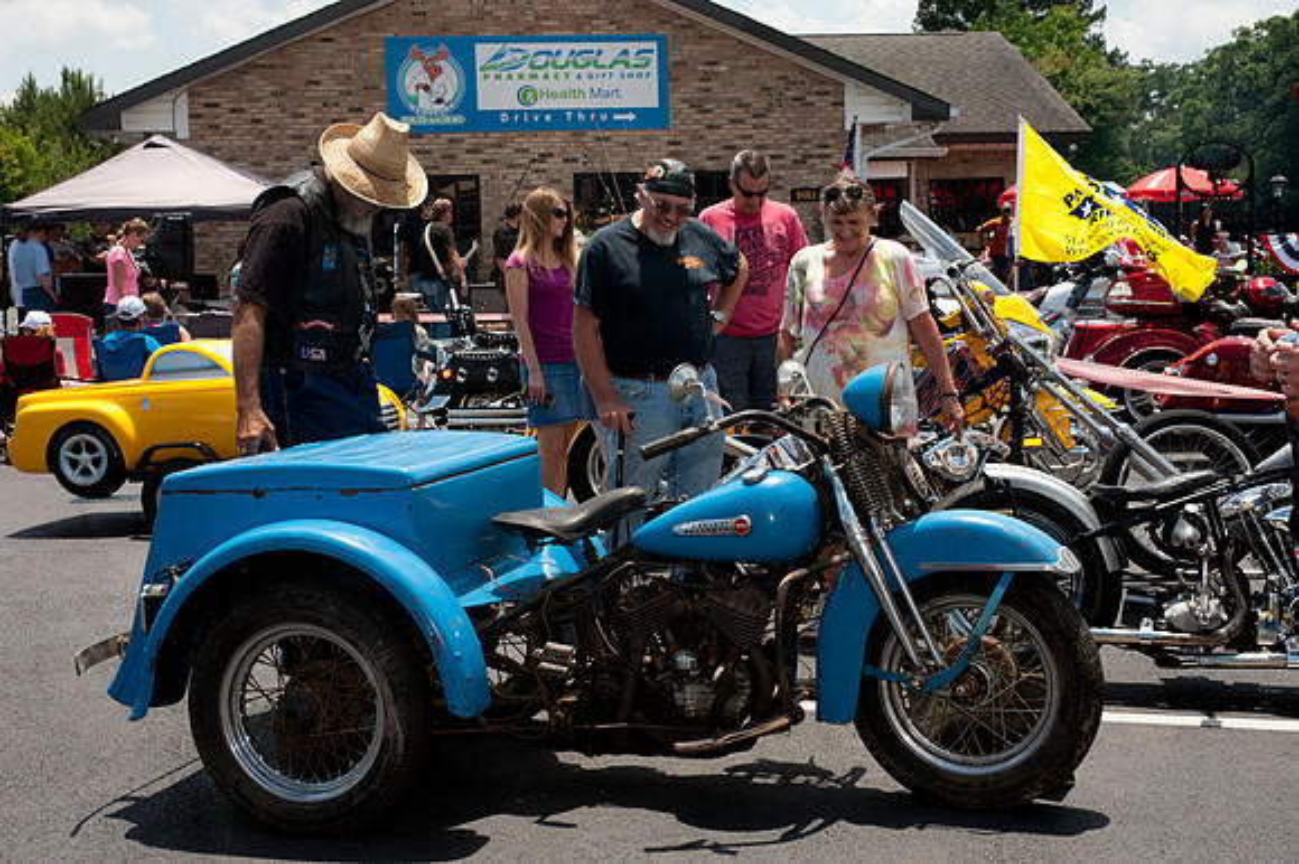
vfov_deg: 23.4
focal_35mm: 58
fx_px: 2092
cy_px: 432
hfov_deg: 34.5
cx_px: 650
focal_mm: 58
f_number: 13
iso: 200
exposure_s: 1/250
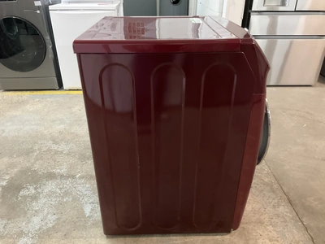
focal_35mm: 29
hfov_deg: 61.7
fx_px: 272
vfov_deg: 48.2
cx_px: 162
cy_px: 122
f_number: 1.8
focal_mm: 3
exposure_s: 1/30
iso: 500
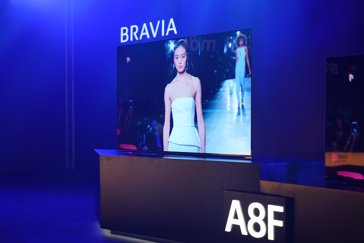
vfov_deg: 20.9
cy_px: 122
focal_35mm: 65
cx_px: 182
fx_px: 657
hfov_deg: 31.0
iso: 800
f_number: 4
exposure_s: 1/160
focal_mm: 65
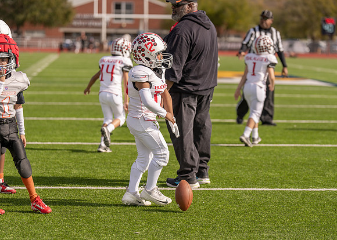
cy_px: 120
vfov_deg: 11.3
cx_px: 168
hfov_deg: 15.8
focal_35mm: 127
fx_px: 1218
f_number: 2.8
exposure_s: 1/2500
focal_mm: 118
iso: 100
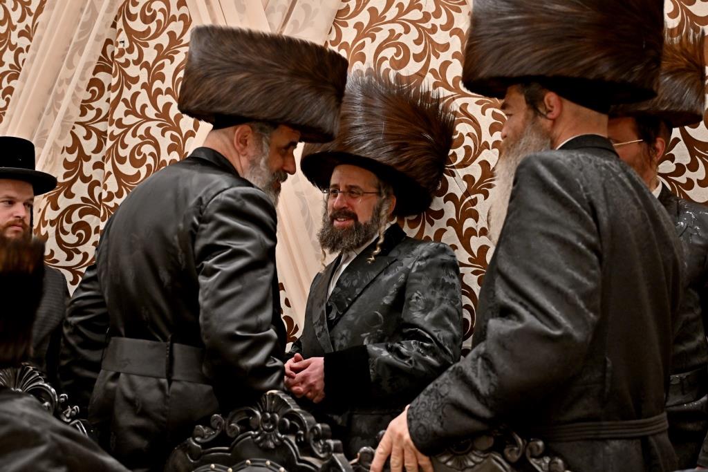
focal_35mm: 42
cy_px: 236
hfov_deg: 46.4
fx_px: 826
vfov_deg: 31.9
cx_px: 354
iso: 800
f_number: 4
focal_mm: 42
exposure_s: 1/160
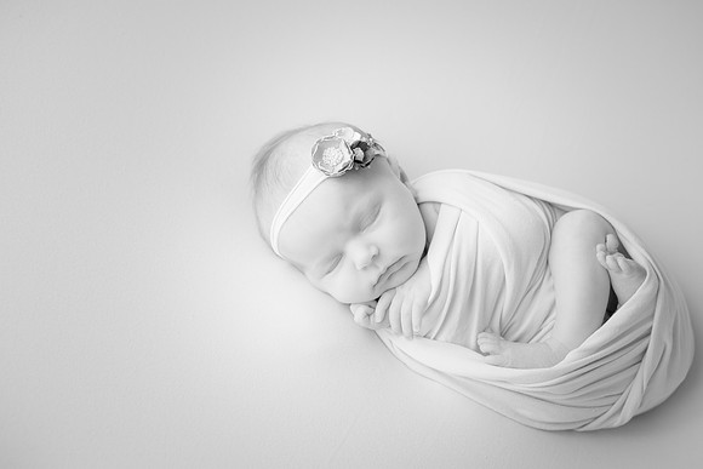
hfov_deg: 33.9
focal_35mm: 59
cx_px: 360
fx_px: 1153
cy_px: 236
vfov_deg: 23.0
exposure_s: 1/160
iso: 160
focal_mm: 50
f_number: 2.8
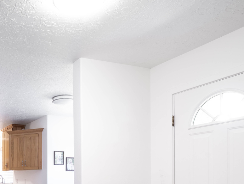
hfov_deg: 42.2
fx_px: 282
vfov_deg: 33.4
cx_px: 16
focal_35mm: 40
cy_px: 178
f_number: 11
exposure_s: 1.6
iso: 160
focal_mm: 14
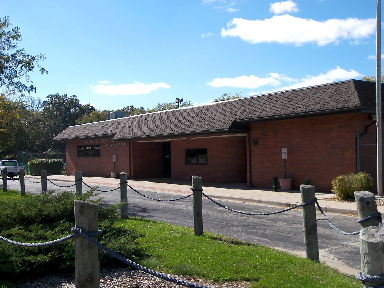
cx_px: 192
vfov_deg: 33.6
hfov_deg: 43.9
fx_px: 477
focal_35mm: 43
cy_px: 144
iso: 50
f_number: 3.6
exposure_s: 1/800
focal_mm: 9.1
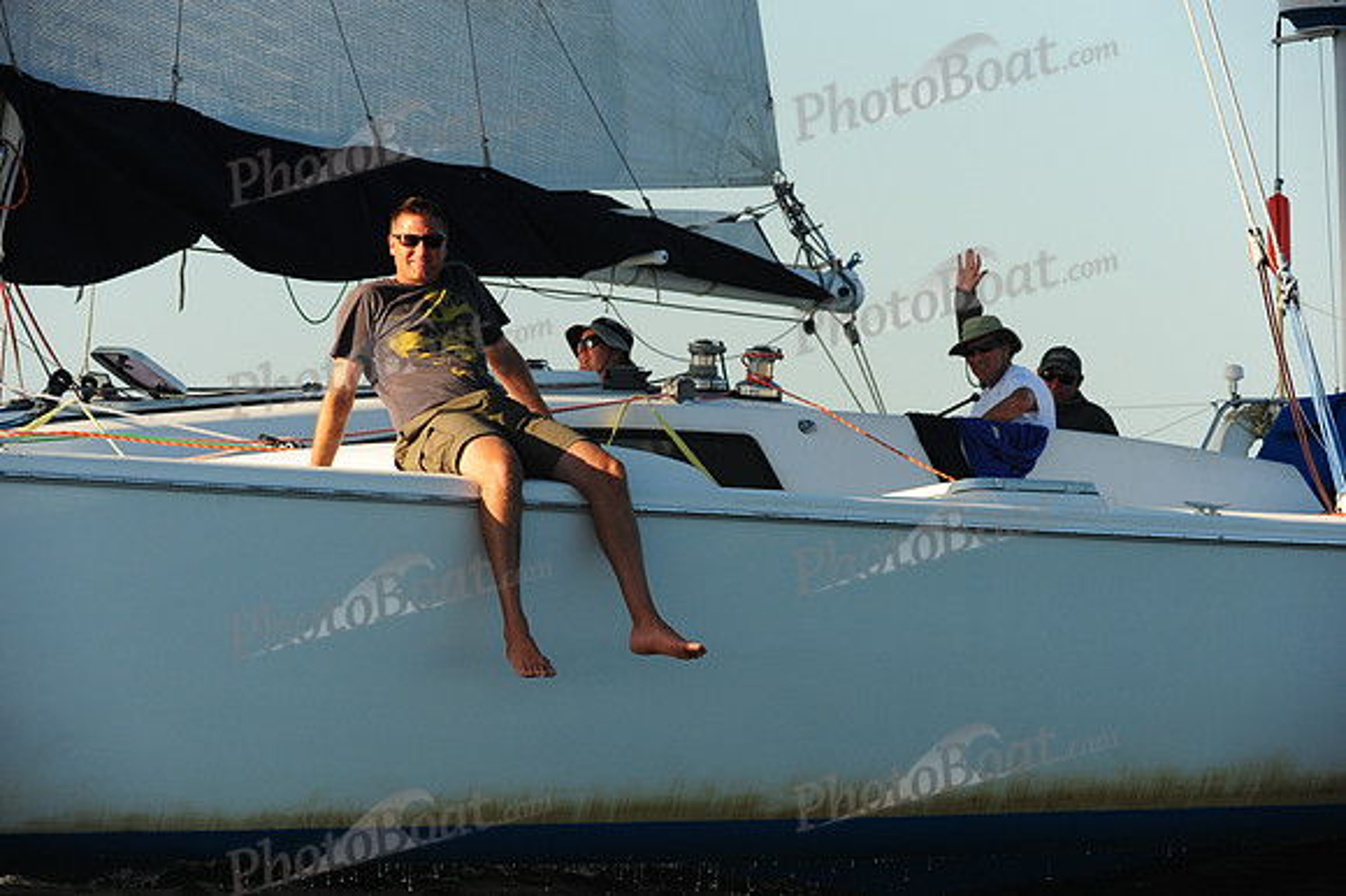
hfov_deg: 10.3
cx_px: 673
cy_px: 448
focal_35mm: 200
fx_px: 7473
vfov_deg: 6.9
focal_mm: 200
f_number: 5.6
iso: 640
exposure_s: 1/1600
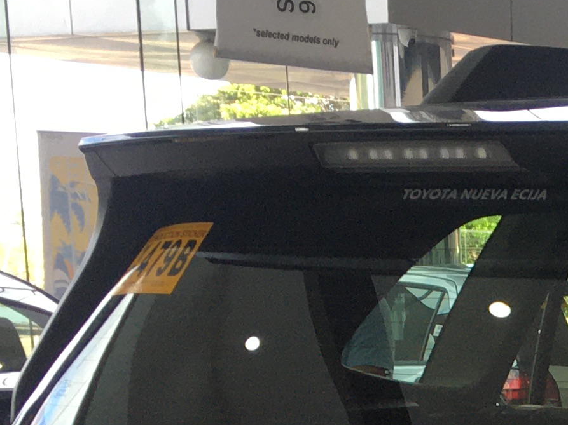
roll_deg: +0.2
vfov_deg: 10.6
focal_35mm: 131
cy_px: 769
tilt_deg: -16.4
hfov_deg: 13.8
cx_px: 946
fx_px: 2149
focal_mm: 4.15
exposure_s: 1/120
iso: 40
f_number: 2.2
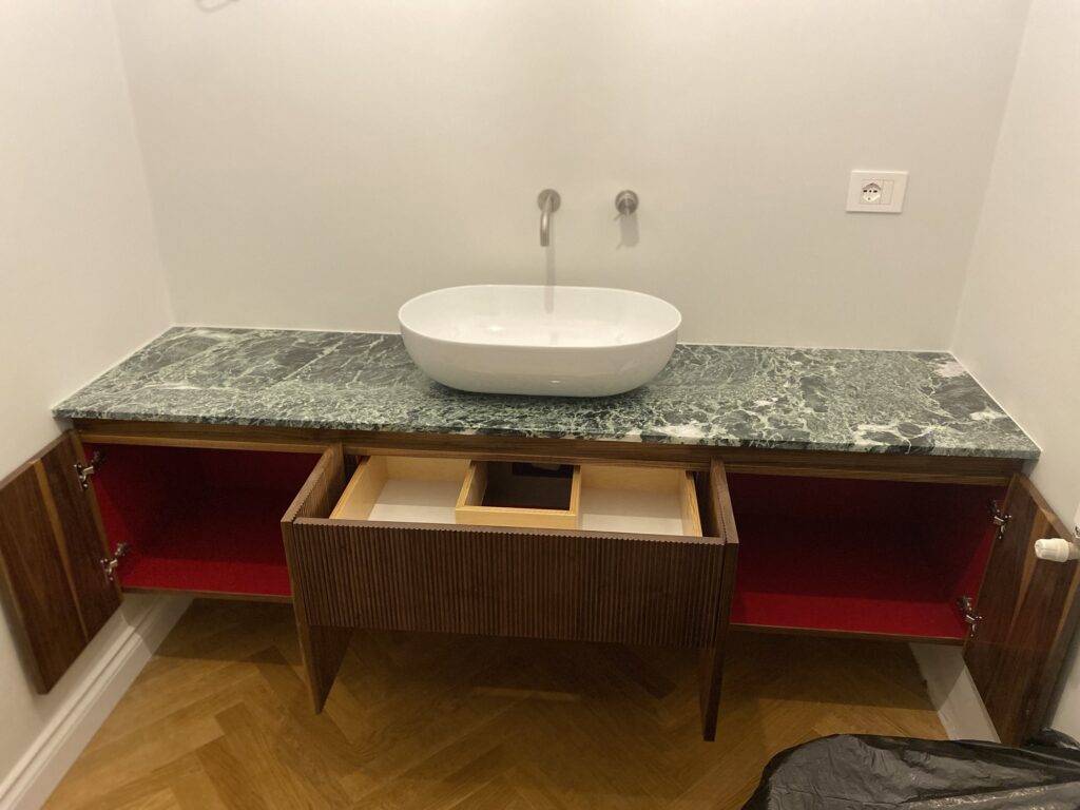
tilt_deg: -25.2
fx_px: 811
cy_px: 405
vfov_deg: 53.1
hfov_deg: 67.3
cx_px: 540
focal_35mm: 26
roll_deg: +0.1
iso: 500
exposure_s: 1/50
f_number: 1.8
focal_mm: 4.25
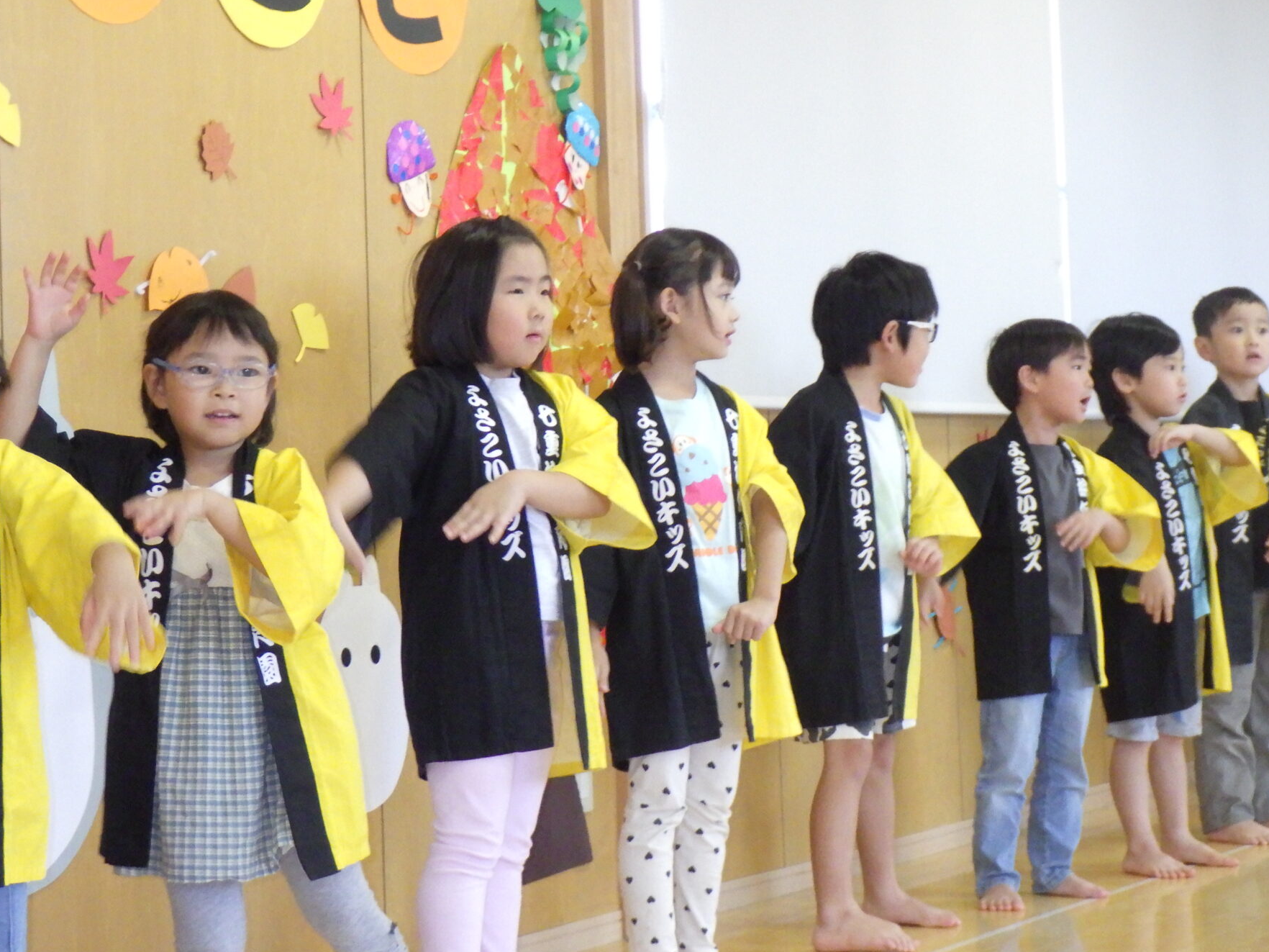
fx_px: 3299
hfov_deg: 21.7
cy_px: 332
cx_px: 514
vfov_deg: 16.4
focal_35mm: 90
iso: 800
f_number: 4.6
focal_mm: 11.1
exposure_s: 1/80
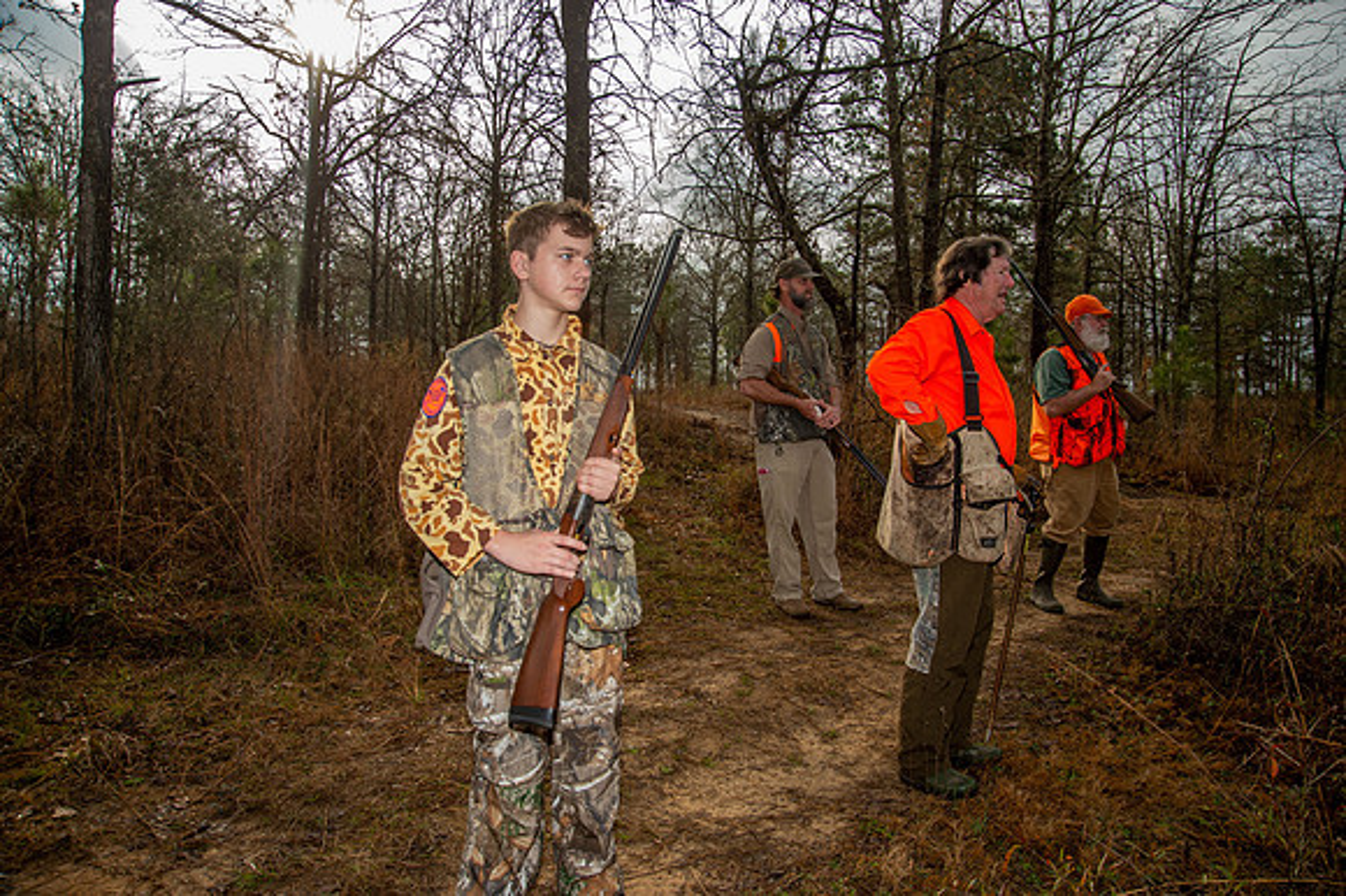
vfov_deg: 53.1
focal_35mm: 24
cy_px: 448
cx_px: 673
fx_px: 897
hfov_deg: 73.8
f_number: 9
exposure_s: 1/250
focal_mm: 24
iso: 250
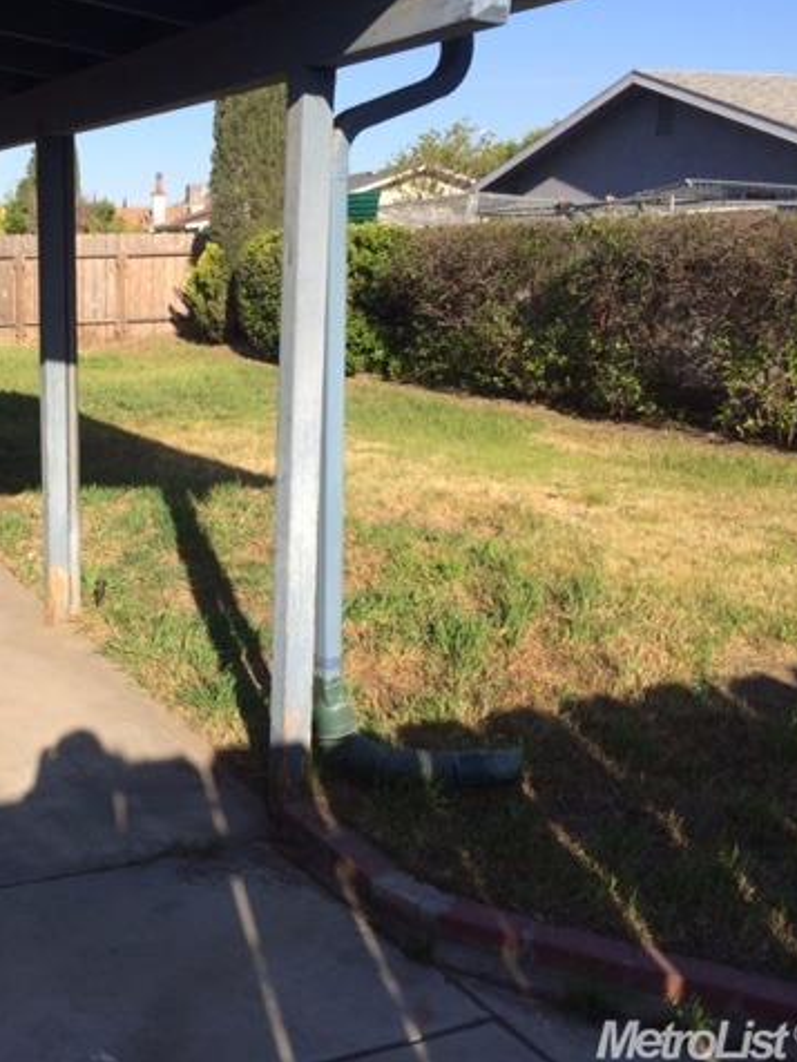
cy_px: 529
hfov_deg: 35.0
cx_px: 105
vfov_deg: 47.9
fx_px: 1197
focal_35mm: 39
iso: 32
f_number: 2.2
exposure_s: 1/1414
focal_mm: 4.15
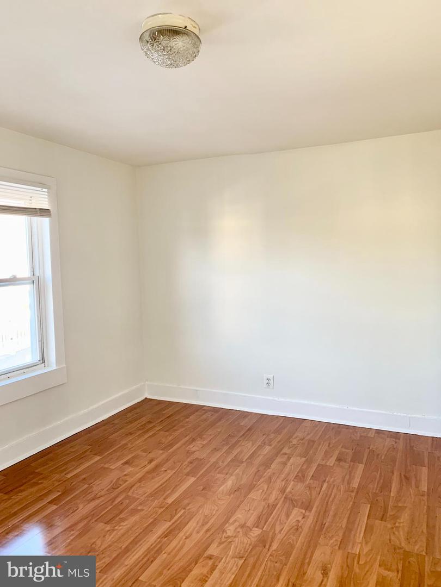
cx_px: 220
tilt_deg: -3.6
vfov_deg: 67.3
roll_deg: +1.2
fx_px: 442
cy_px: 294
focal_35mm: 26
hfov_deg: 53.1
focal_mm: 4.25
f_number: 1.8
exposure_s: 1/68
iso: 100
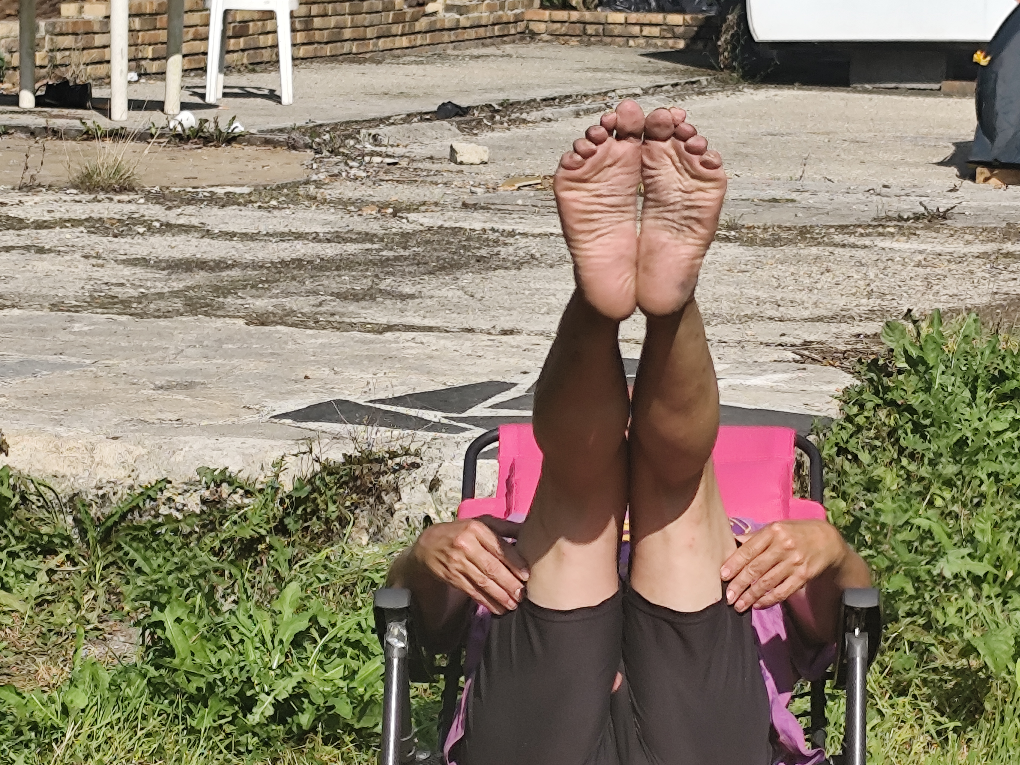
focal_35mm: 137
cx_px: 510
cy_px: 382
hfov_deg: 14.4
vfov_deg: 10.8
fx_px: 4037
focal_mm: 6.14
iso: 50
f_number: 1.65
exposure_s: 1/1073
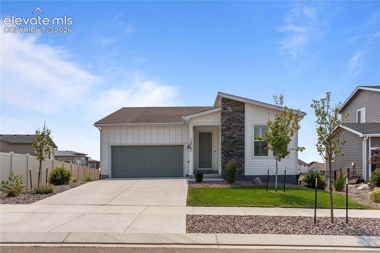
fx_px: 264
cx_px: 190
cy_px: 126
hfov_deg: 71.4
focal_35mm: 25
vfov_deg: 51.2
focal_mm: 16.7
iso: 160
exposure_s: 1/640
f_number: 8
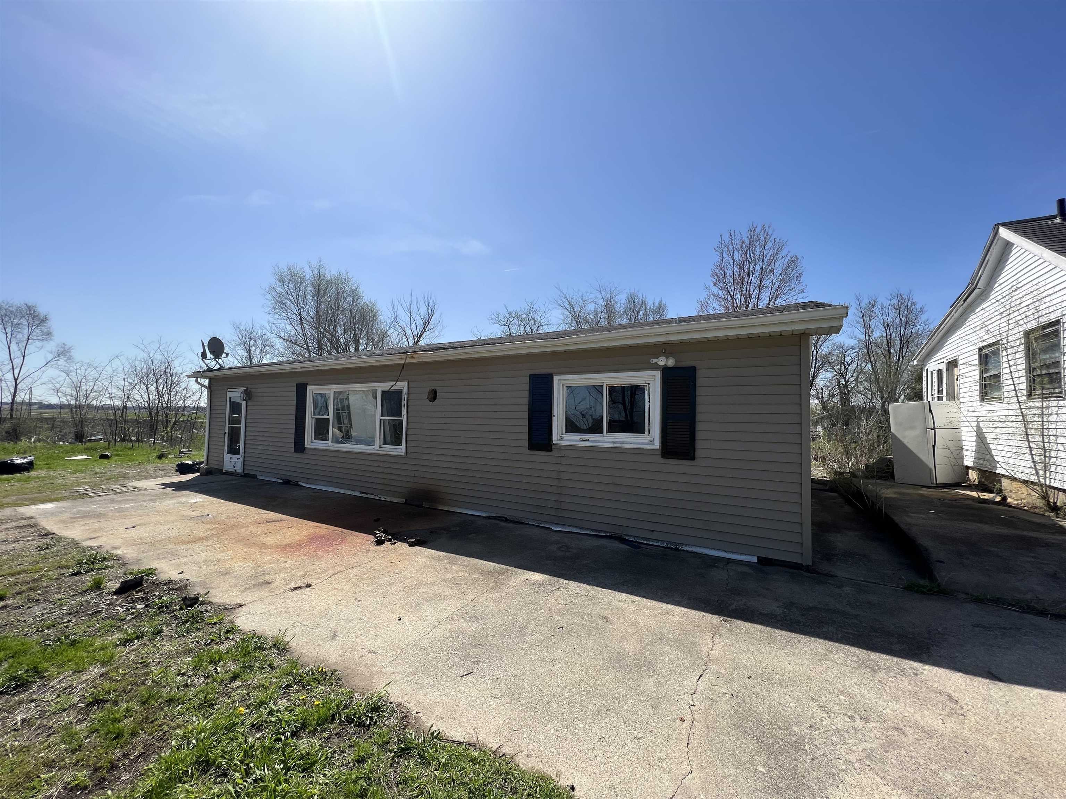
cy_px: 400
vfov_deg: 89.9
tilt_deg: +2.8
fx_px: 400
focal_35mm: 13
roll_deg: -0.6
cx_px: 533
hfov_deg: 106.2
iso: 32
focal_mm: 1.57
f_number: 1.8
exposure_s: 1/1946
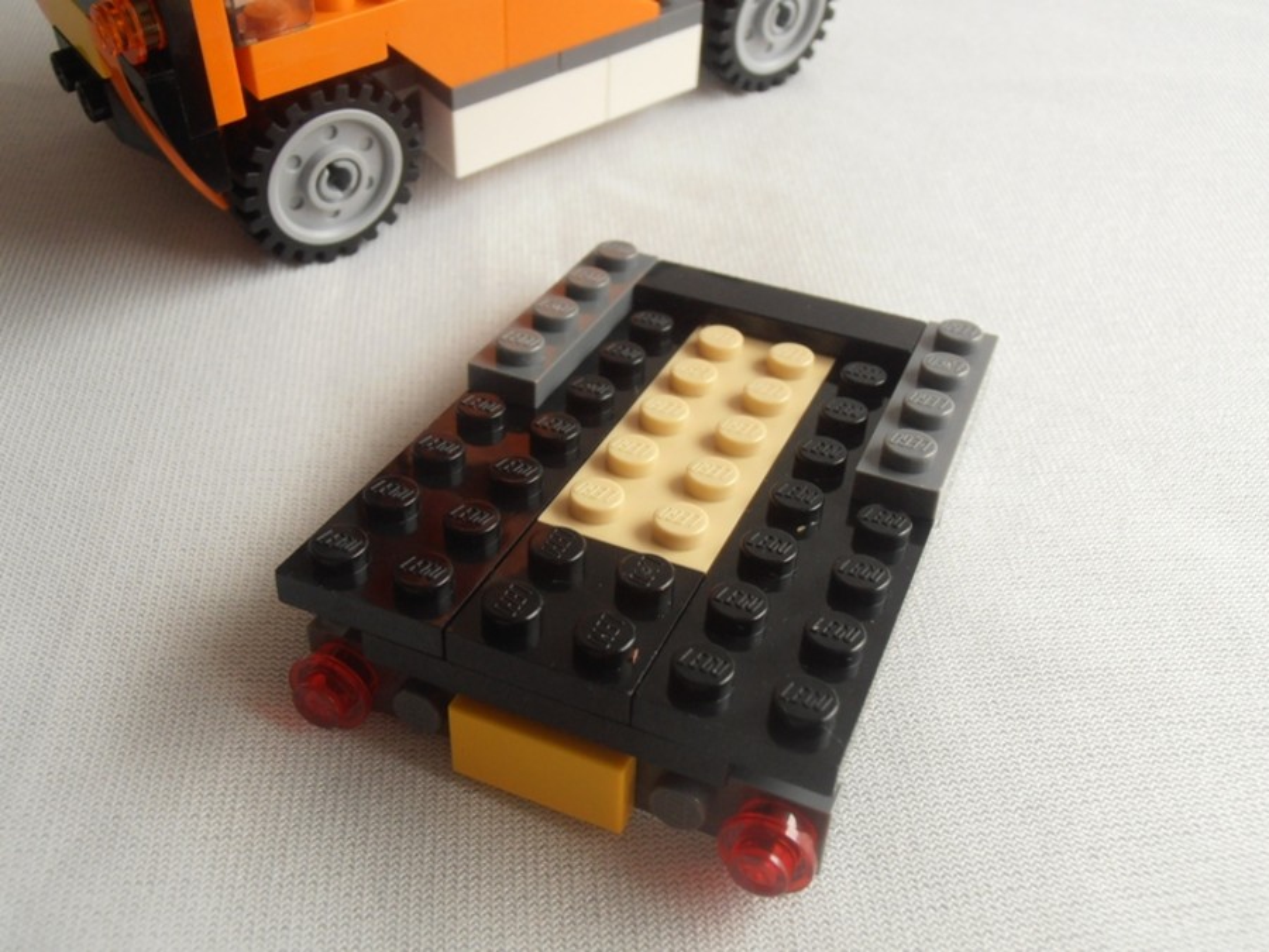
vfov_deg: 38.7
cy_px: 476
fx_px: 1356
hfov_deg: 50.1
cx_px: 634
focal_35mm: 37
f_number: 3.9
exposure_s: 1/40
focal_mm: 6.61
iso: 100
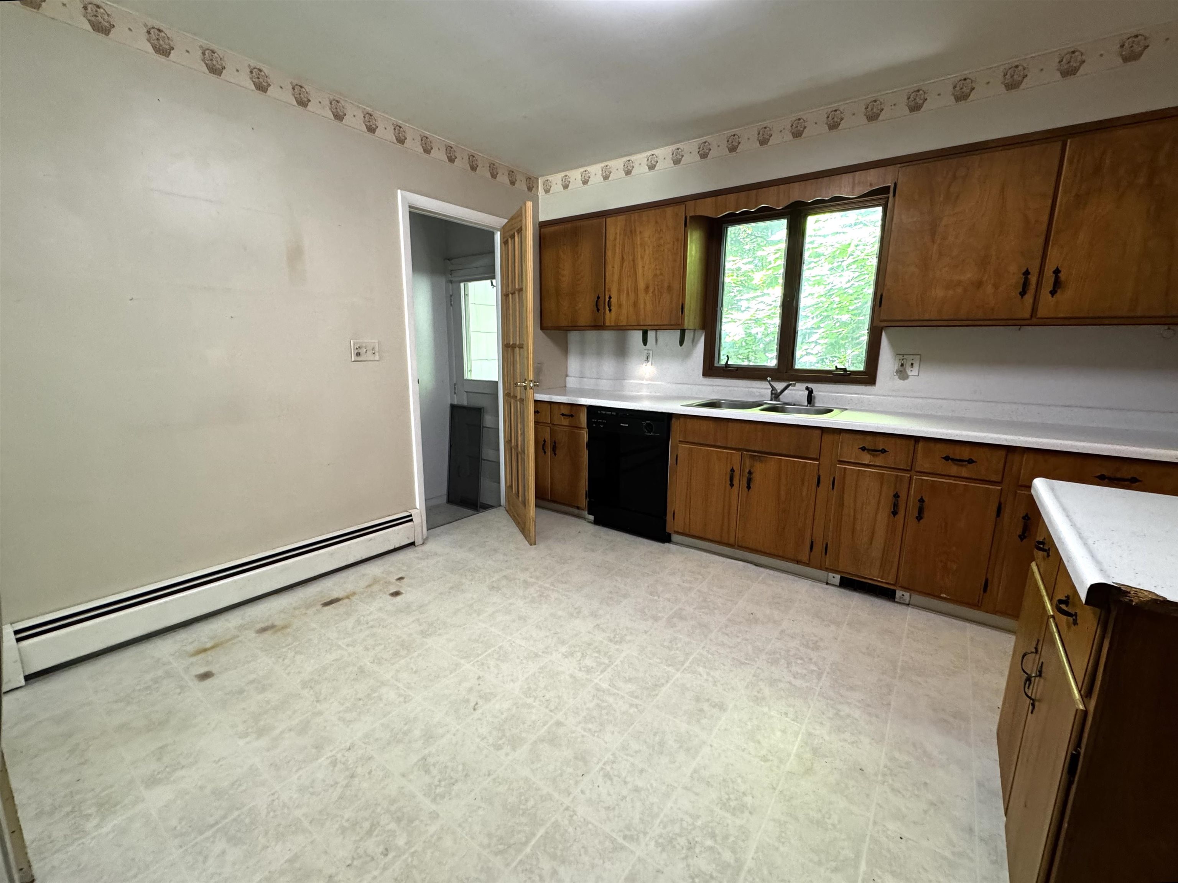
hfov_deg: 102.1
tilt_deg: -11.2
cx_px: 589
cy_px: 442
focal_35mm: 14
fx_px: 476
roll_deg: -3.2
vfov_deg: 85.7
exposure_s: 1/60
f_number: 2.2
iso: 320
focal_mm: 2.22
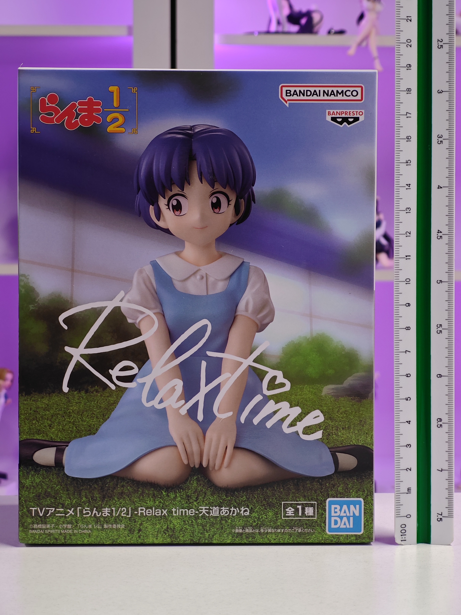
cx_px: 230
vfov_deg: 24.4
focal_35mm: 80
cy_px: 308
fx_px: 1421
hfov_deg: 18.4
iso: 400
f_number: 2.4
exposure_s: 1/19.5
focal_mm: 7.48
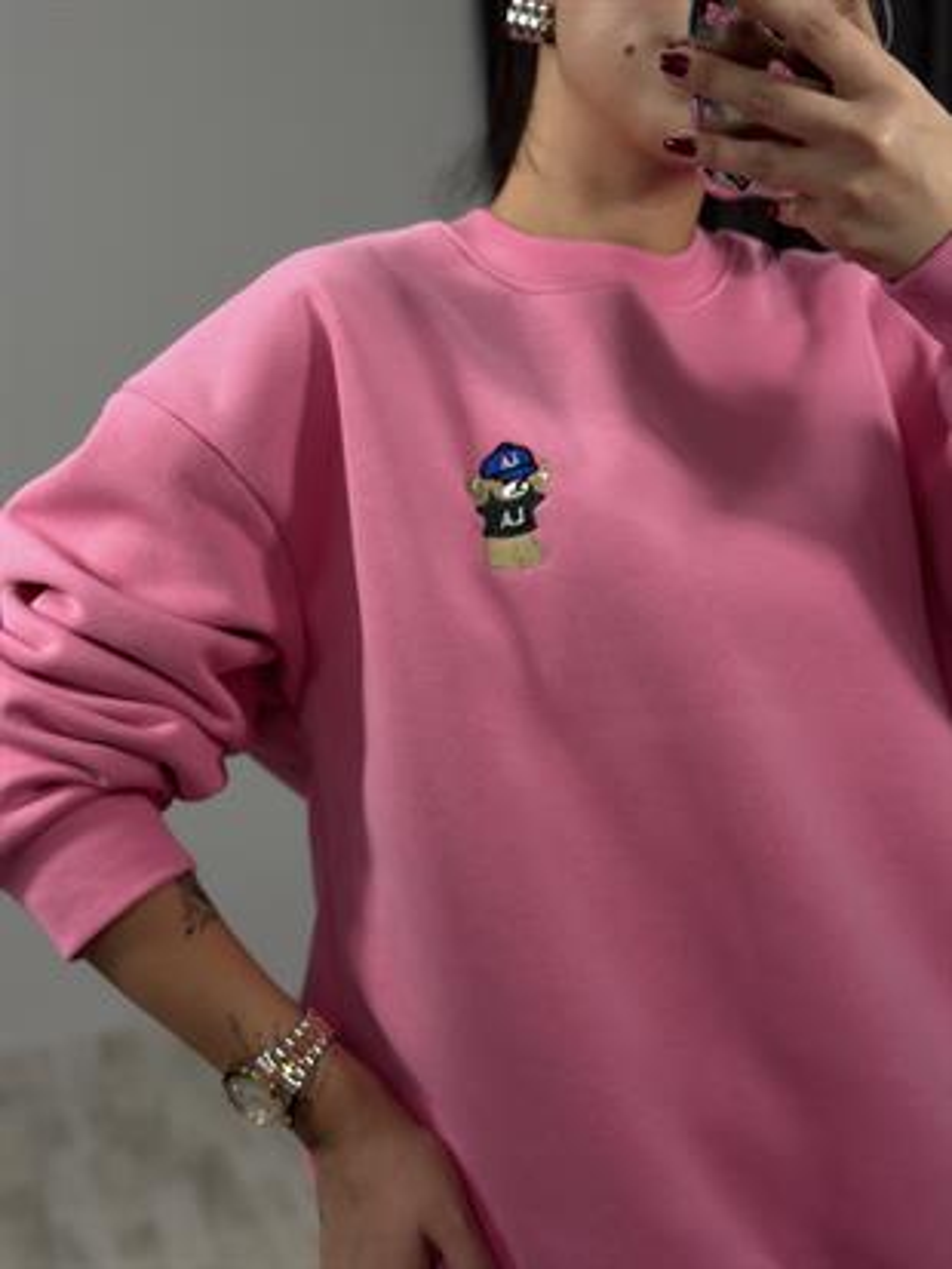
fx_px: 1759
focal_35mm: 48
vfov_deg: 39.6
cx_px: 476
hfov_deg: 30.3
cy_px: 634
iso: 64
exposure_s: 1/100
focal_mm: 6.86
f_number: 1.78
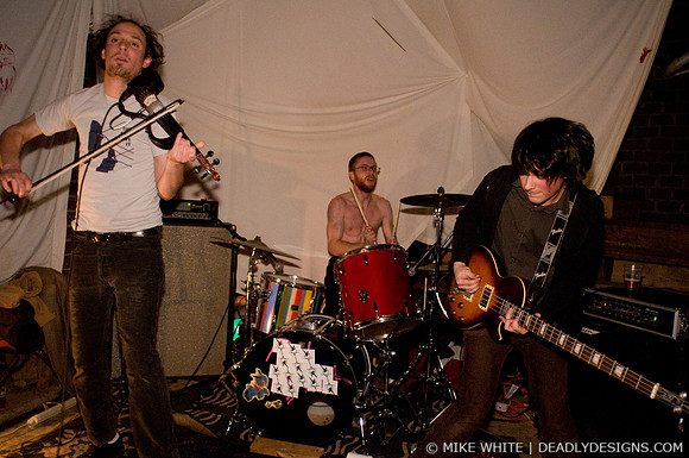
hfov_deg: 62.0
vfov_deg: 43.5
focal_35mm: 30
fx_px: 573
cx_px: 344
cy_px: 229
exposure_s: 1/50
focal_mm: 20
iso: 1250
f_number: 2.8
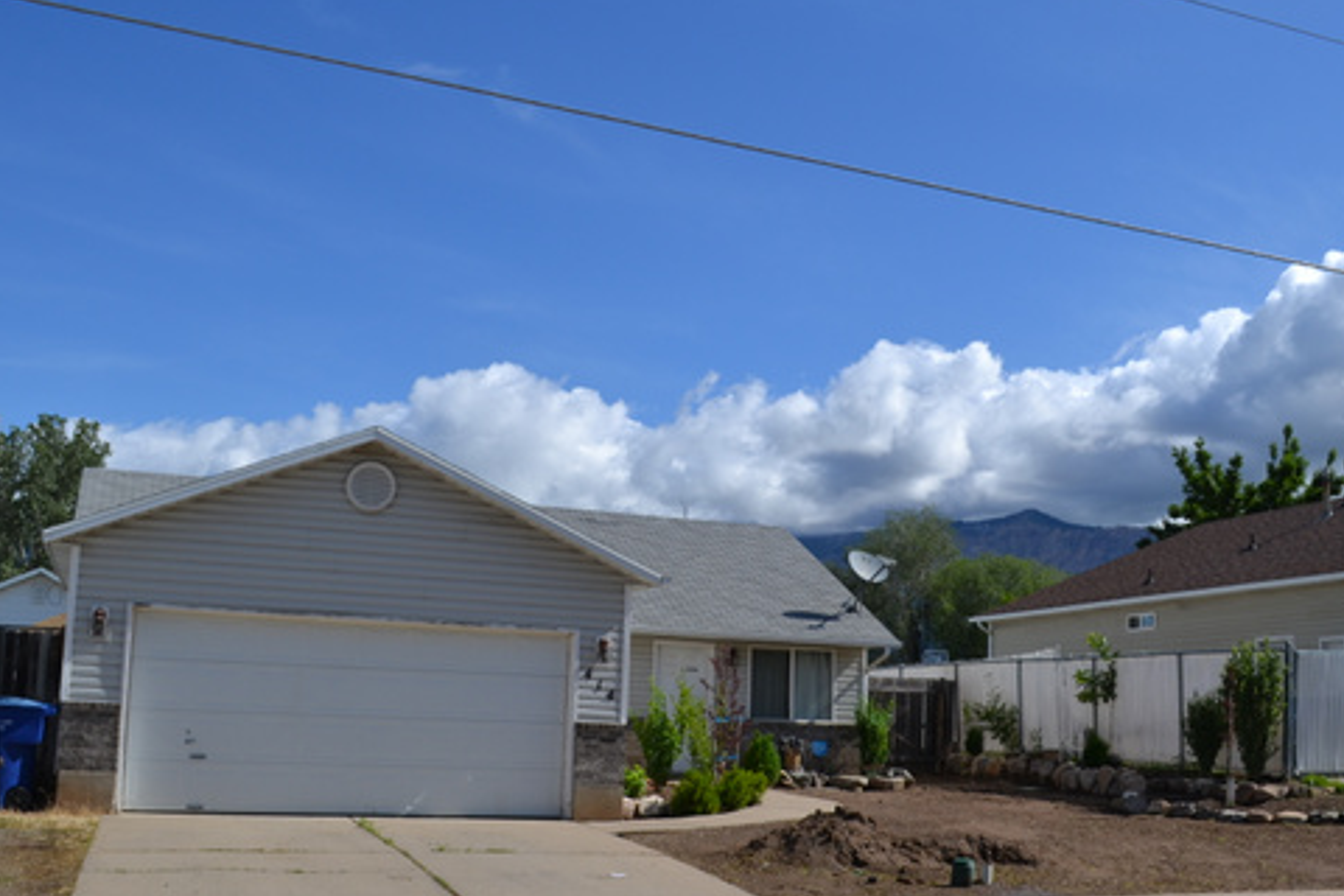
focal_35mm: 40
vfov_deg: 33.3
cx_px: 714
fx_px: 1493
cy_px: 517
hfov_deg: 48.4
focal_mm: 20
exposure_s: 1/320
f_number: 9
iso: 100
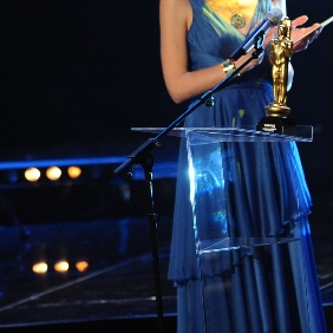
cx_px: 388
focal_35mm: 482
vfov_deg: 3.6
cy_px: 31
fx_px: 5246
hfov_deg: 3.6
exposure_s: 1/200
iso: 2000
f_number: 4
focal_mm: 200
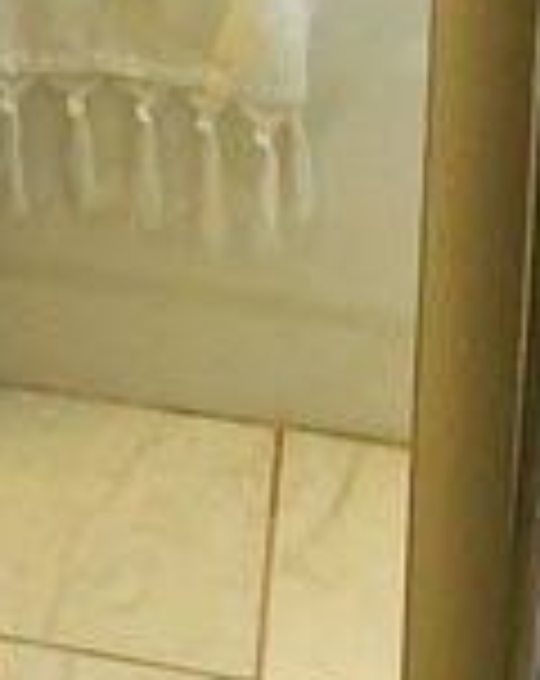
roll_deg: +2.1
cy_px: -1013
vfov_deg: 9.4
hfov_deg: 7.9
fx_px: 3651
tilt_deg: -15.0
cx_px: -711
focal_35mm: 182
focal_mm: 5.7
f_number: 1.5
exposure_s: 1/120
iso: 50
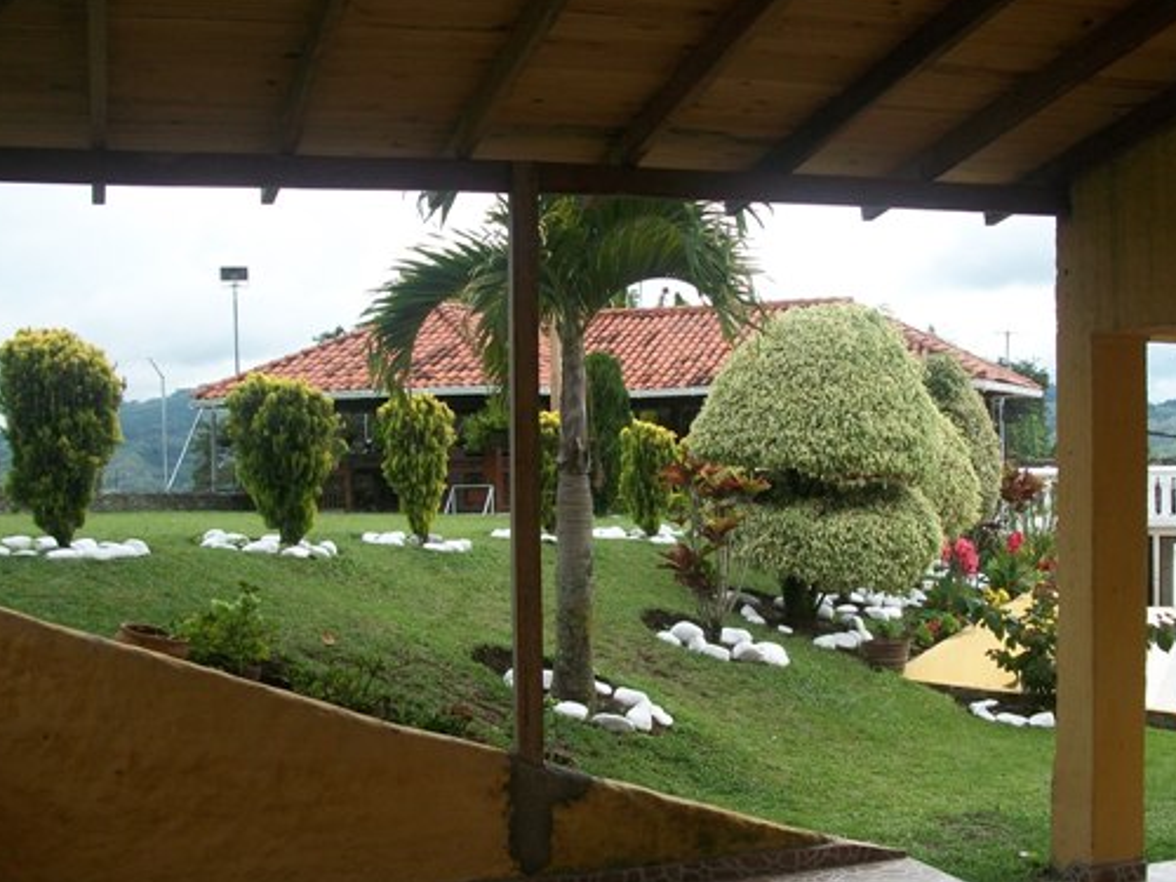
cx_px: 623
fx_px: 1393
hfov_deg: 45.8
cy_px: 548
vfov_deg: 35.0
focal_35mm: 41
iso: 80
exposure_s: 1/800
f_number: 2.9
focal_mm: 5.7
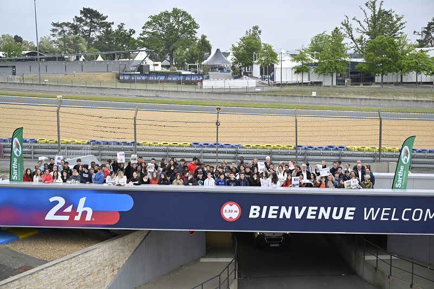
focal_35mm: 51
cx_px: 217
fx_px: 615
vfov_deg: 26.5
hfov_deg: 38.9
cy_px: 144
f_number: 4
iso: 64
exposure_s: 1/160
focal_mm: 51
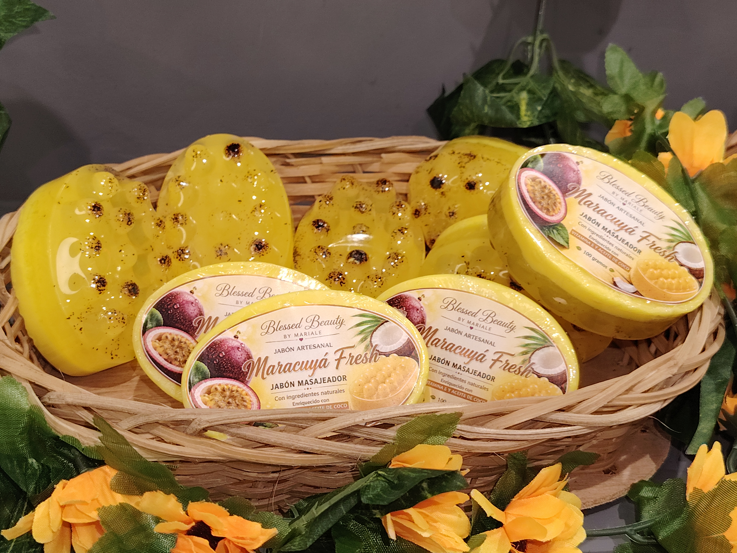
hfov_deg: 39.7
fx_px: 1022
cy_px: 276
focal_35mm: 48
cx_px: 368
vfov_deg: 30.3
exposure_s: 1/30
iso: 544
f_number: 1.75
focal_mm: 5.25
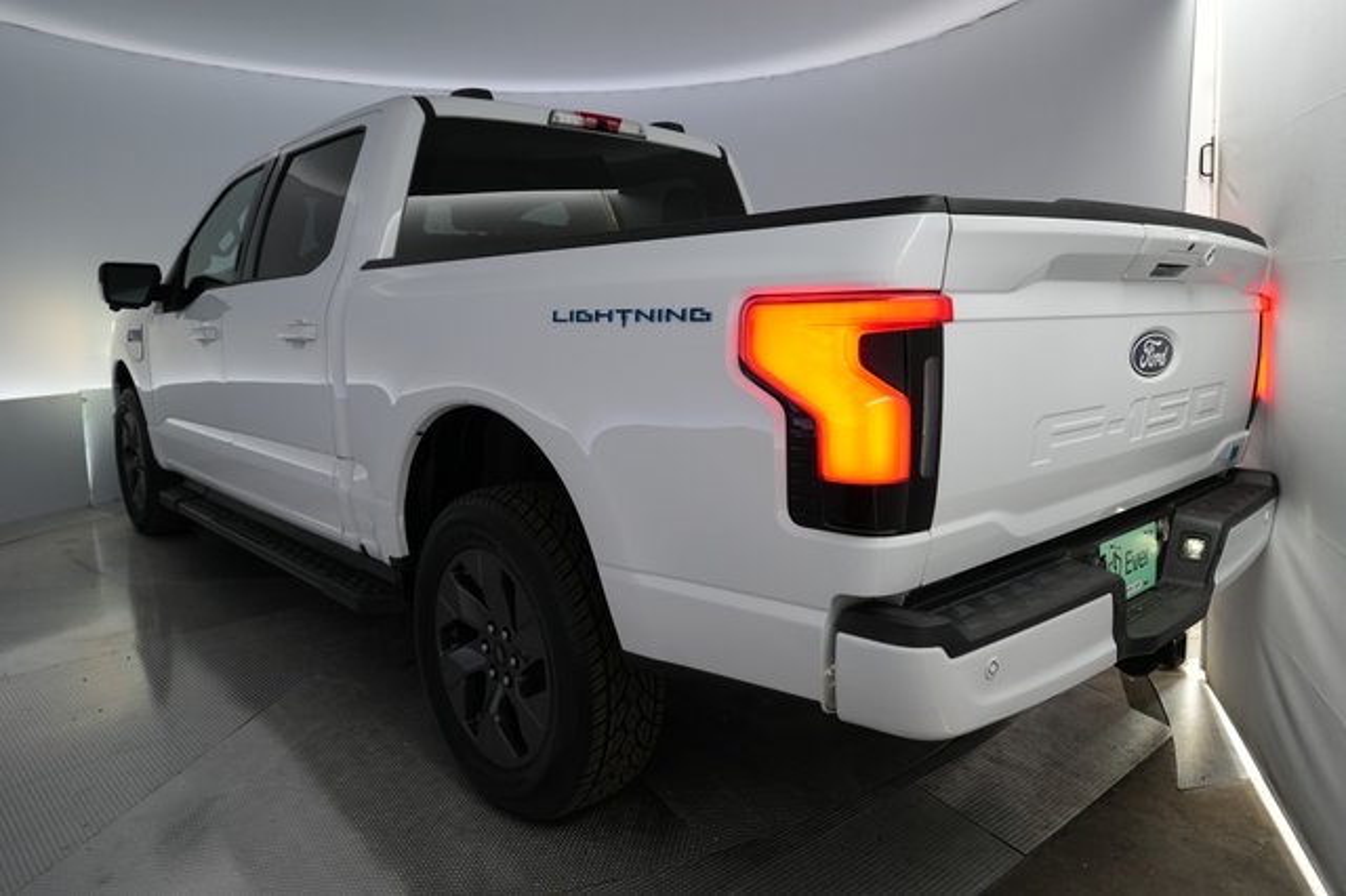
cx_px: 673
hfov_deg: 73.8
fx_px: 897
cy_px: 448
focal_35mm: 24
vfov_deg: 53.1
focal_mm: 24
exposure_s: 1/160
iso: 1250
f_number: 4
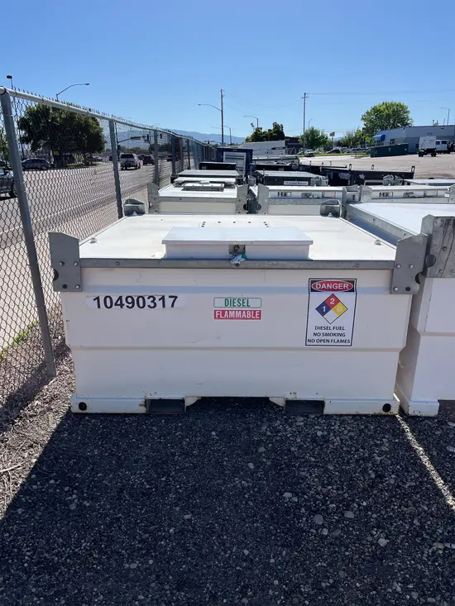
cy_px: 303
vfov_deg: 67.3
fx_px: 456
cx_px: 228
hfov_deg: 53.1
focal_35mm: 26
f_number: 1.6
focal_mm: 5.1
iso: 50
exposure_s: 1/4651
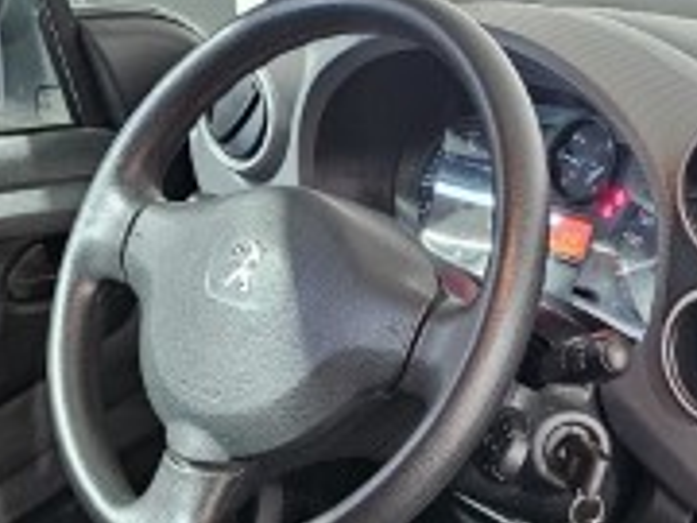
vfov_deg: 17.6
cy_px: 527
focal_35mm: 82
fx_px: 1651
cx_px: 647
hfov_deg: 23.1
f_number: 1.7
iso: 800
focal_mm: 6.3
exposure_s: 1/50
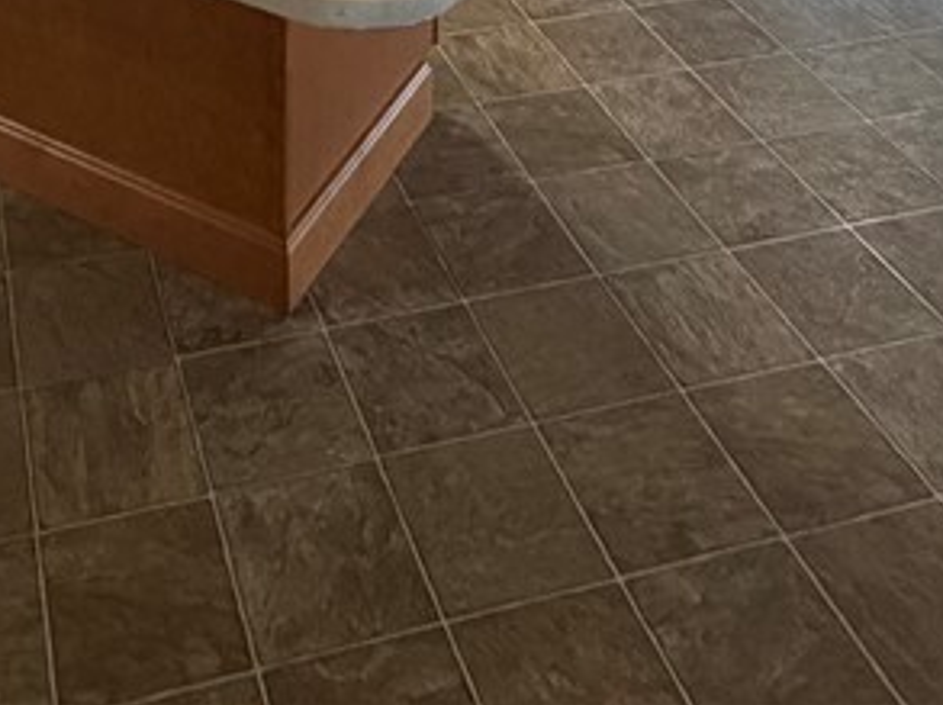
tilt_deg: -8.0
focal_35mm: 49
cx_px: 216
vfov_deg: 21.2
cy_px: -528
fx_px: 1333
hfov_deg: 37.8
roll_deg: +0.7
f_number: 2.2
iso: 400
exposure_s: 1/60
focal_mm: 2.22
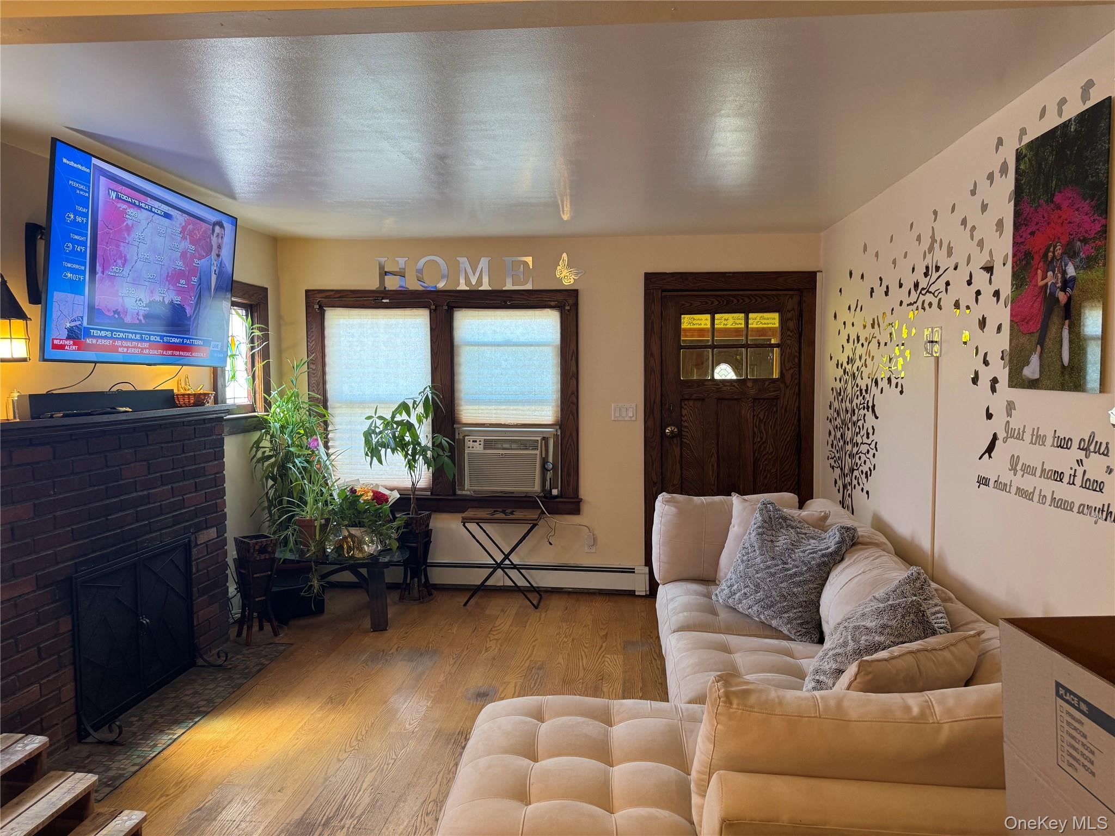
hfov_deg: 71.6
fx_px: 773
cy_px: 418
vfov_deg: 56.8
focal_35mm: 24
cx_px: 558
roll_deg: -0.1
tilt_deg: -2.8
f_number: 1.78
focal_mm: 6.76
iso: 125
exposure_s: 1/60
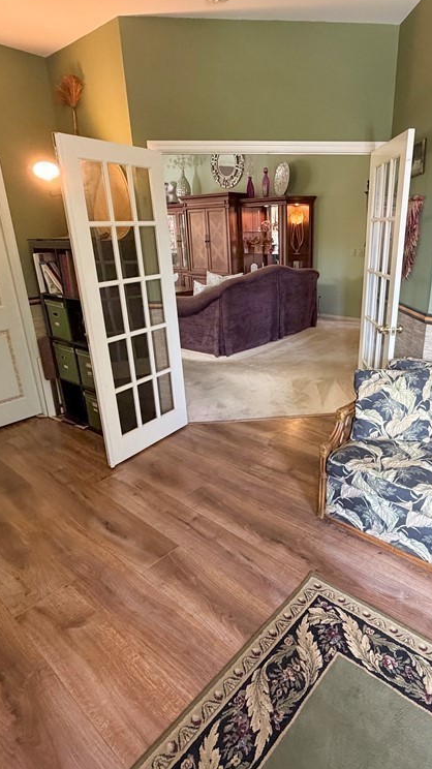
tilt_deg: -20.2
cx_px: 276
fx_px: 428
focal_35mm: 21
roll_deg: +1.5
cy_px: 381
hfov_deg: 52.8
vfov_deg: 83.9
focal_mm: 2.22
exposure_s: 1/60
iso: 500
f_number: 2.2
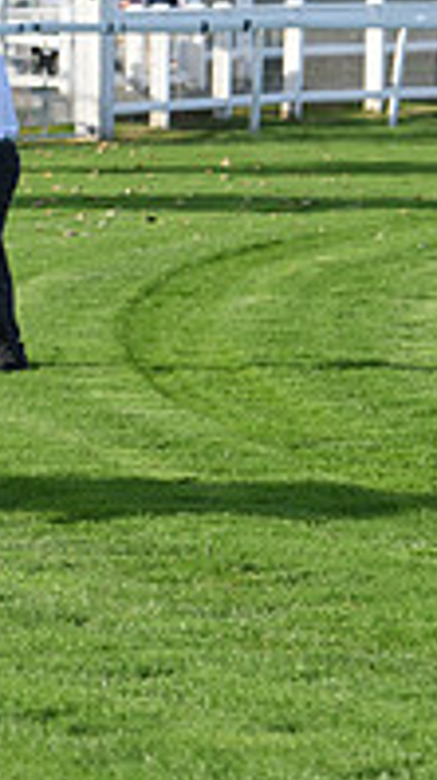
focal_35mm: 414
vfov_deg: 5.2
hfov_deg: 2.9
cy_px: 65
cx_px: -618
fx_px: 8550
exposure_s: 1/640
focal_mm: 135
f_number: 6.3
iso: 400
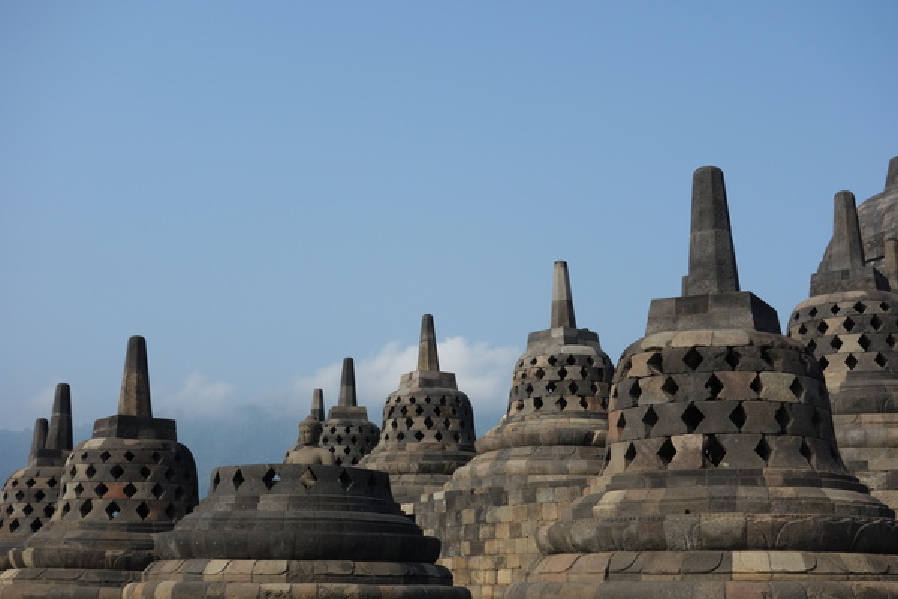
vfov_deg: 26.0
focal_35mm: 52
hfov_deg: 38.2
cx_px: 449
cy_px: 300
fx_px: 1297
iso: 125
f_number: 5.6
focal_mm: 19.31
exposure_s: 1/640
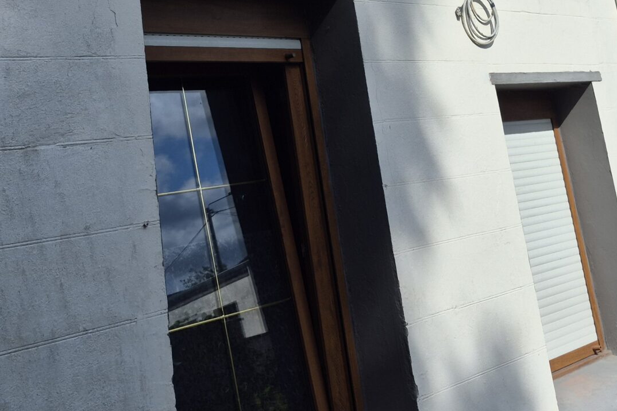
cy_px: -75
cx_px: 340
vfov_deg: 22.1
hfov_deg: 35.0
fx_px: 977
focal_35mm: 57
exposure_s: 1/2712
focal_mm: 5.4
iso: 25
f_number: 1.8
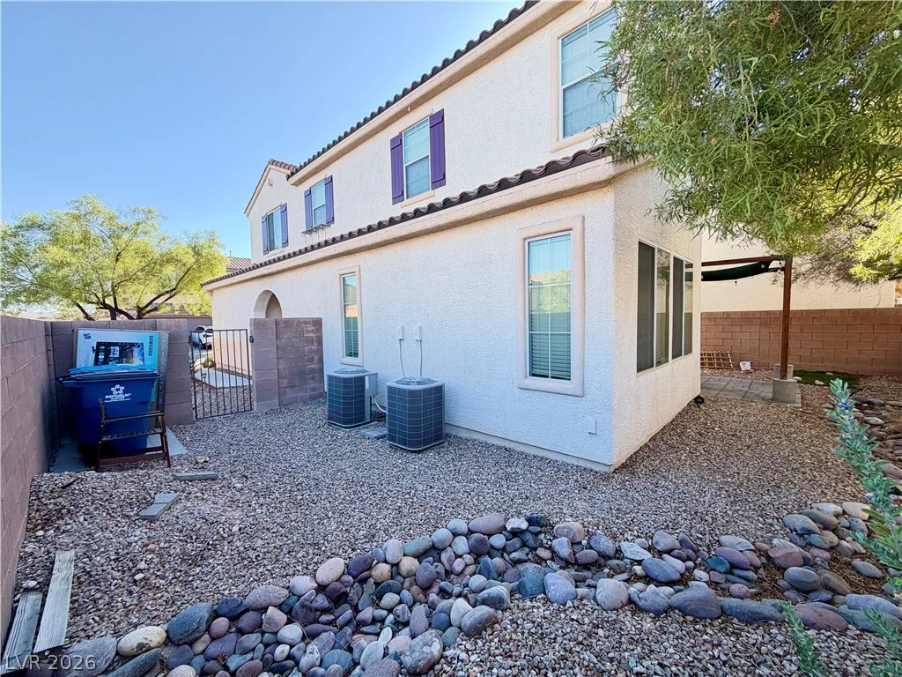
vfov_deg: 85.7
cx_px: 451
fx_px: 365
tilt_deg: -3.0
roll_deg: +1.2
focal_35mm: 14
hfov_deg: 102.1
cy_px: 338
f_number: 2.2
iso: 50
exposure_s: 1/502
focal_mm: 2.22
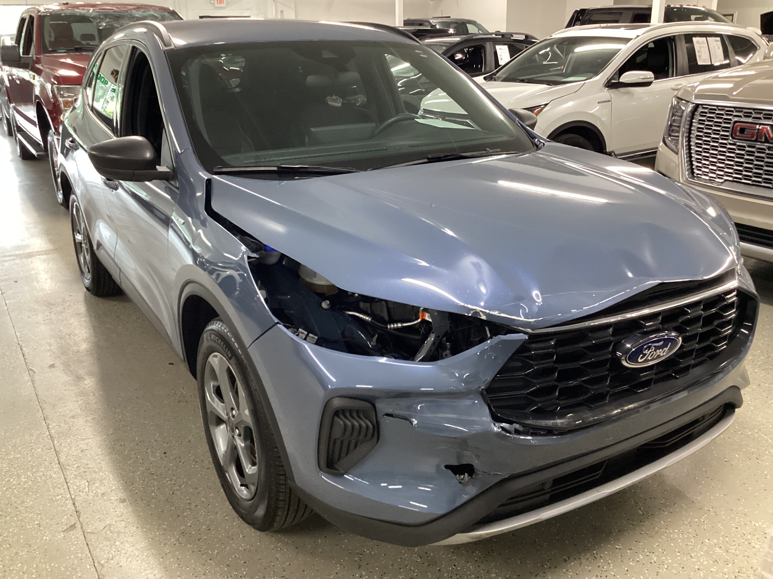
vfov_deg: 45.4
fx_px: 692
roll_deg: +0.5
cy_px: 290
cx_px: 386
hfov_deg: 58.4
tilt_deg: -19.5
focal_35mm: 31
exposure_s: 1/40
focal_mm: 3.3
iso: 320
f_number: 2.4
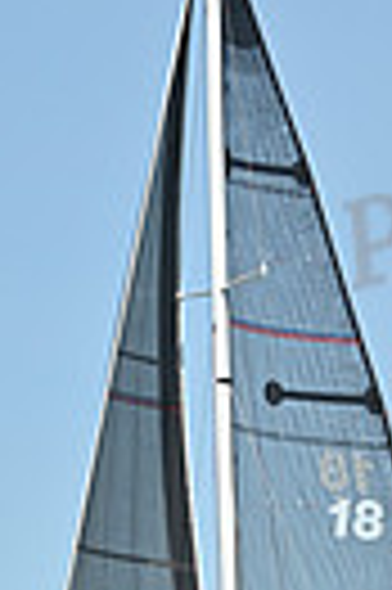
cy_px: 887
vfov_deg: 6.6
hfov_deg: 4.4
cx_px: 110
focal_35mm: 310
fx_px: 5076
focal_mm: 70
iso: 320
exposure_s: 1/1000
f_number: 9
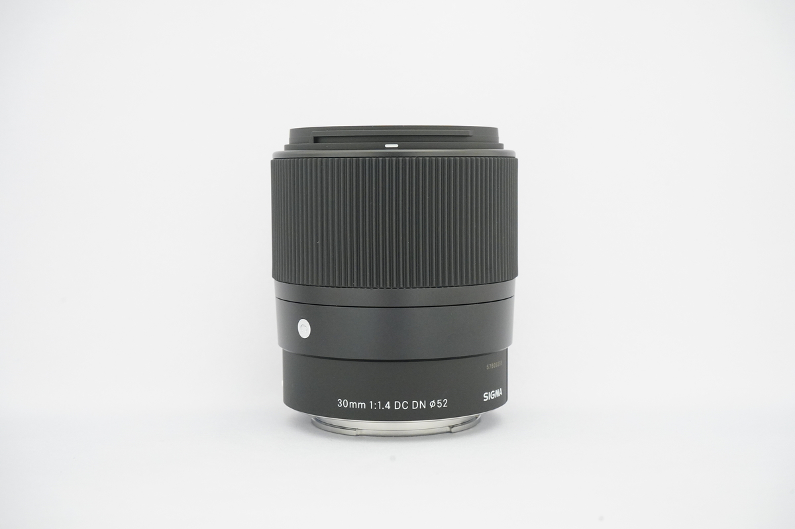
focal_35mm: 50
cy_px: 264
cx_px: 398
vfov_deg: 26.9
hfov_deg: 39.6
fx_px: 1103
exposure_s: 1/25
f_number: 11
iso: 6400
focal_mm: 50
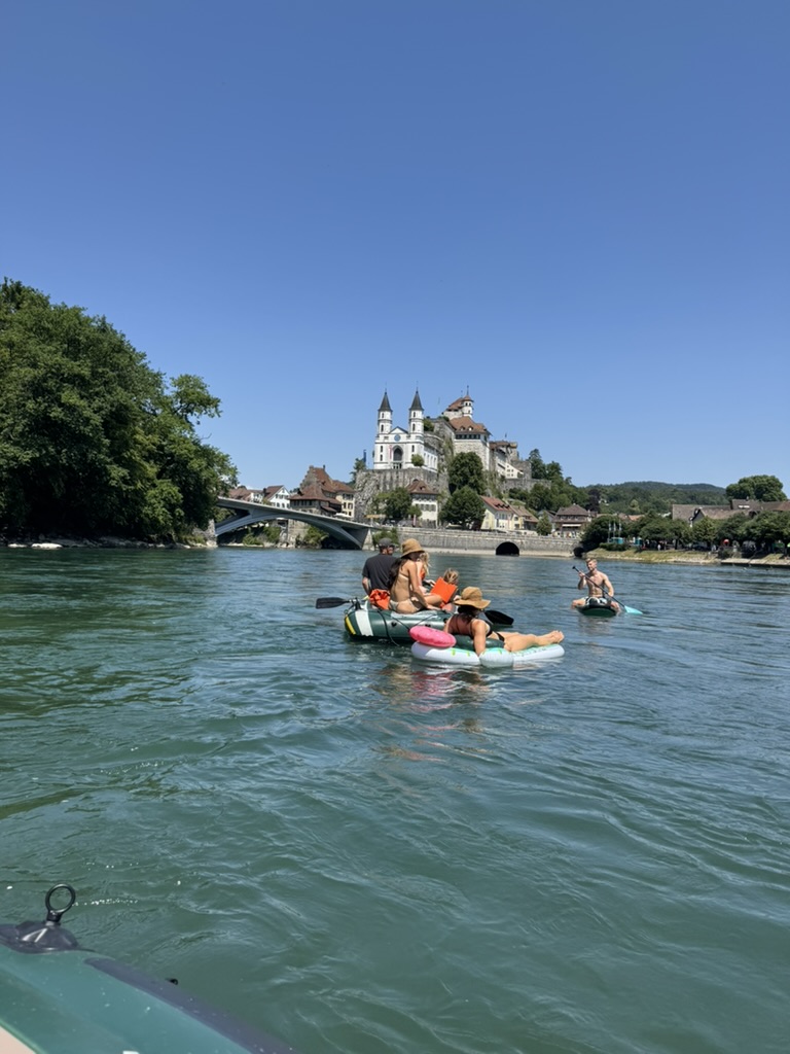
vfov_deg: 71.6
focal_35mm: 24
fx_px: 730
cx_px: 395
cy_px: 527
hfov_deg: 56.8
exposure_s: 1/4608
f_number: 1.78
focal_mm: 6.76
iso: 80
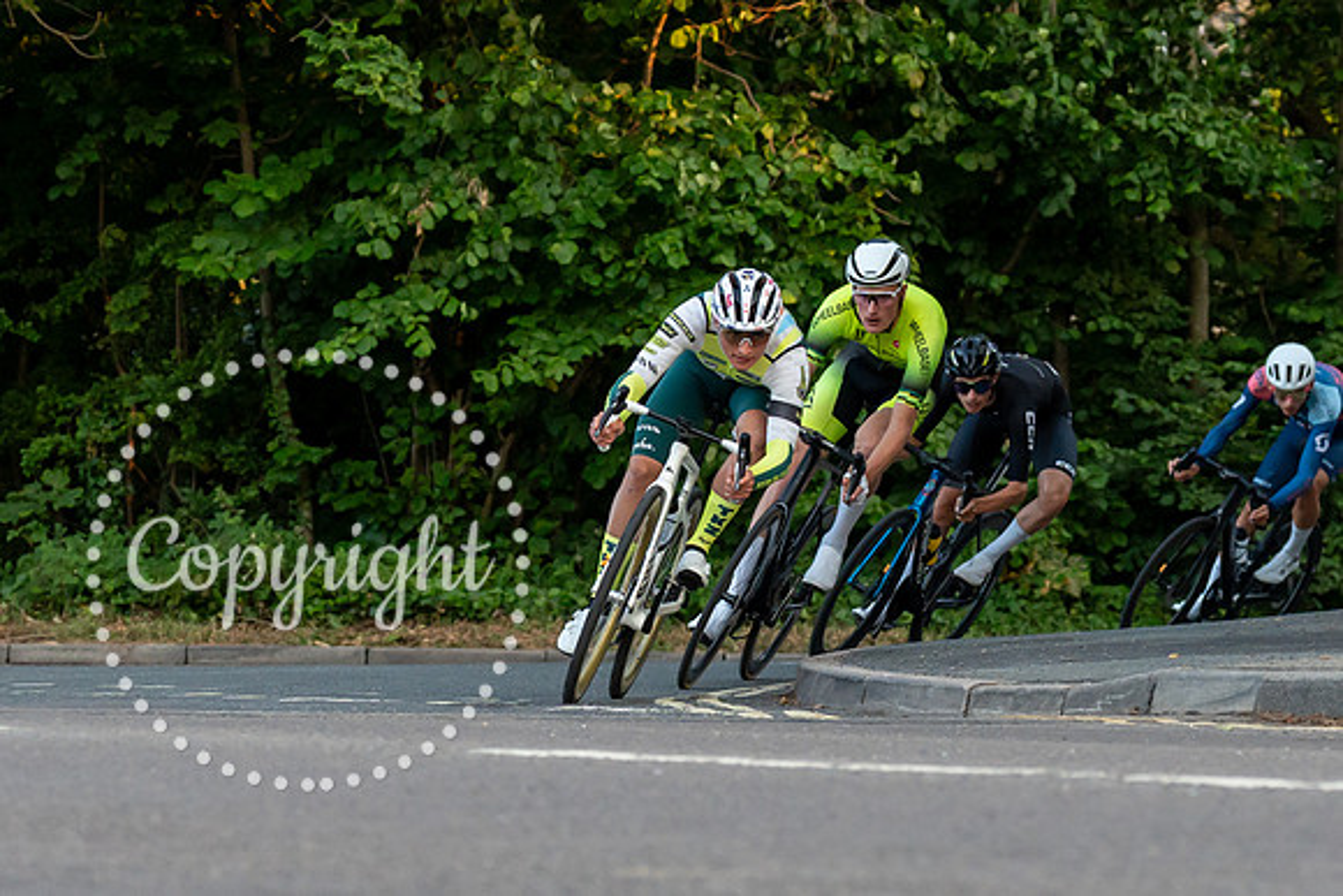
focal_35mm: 166
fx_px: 6180
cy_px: 703
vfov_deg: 8.3
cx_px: 718
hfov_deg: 12.4
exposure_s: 1/800
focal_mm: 70
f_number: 3.5
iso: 1000
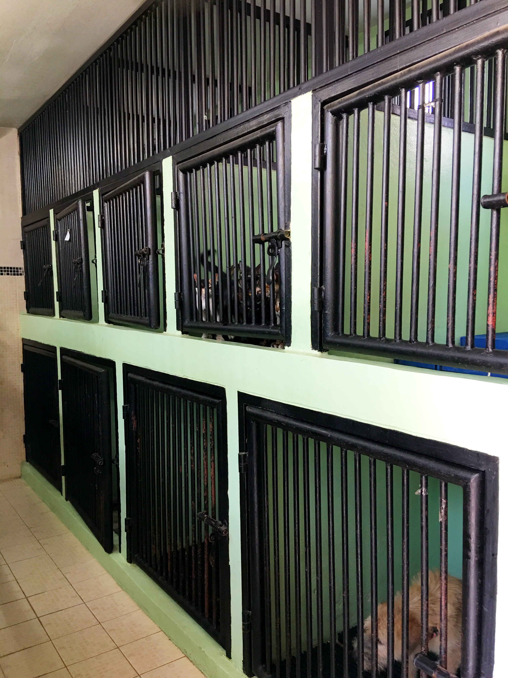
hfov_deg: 48.2
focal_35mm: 29
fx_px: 567
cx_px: 254
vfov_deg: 61.7
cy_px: 339
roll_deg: +0.2
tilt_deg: -3.8
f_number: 2.2
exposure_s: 1/17
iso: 50
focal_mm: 4.15
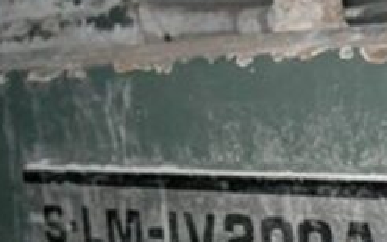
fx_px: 1097
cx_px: 389
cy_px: 239
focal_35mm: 104
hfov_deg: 19.4
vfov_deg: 12.4
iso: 50
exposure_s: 1/60.1
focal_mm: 7.8
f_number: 2.8
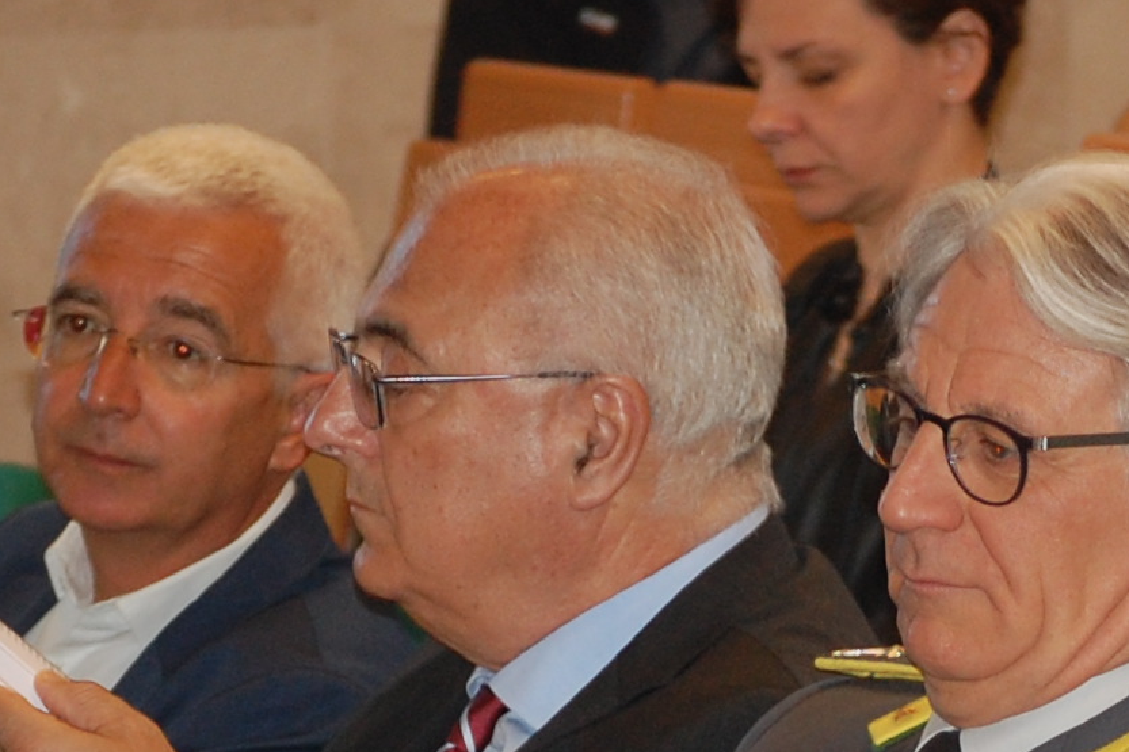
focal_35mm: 352
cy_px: 963
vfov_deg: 3.9
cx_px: 1126
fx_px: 11030
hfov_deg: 5.8
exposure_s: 1/60
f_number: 4.2
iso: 500
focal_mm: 65
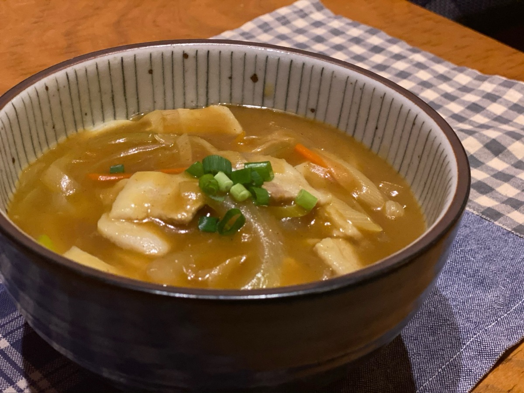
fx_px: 787
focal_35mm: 52
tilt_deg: -35.0
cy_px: 196
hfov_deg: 36.8
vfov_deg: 28.0
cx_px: 262
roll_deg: -3.3
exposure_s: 1/20
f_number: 2
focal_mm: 6
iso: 400
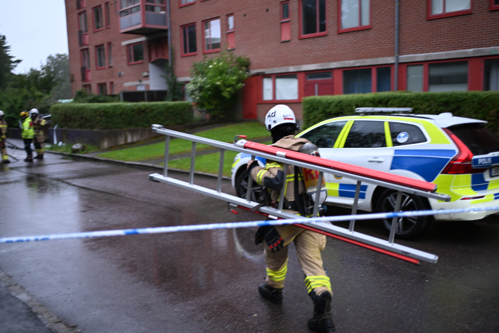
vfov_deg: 36.9
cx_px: 249
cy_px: 167
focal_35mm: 36
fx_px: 499
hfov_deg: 53.1
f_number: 1.6
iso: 220
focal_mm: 35
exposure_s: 1/200
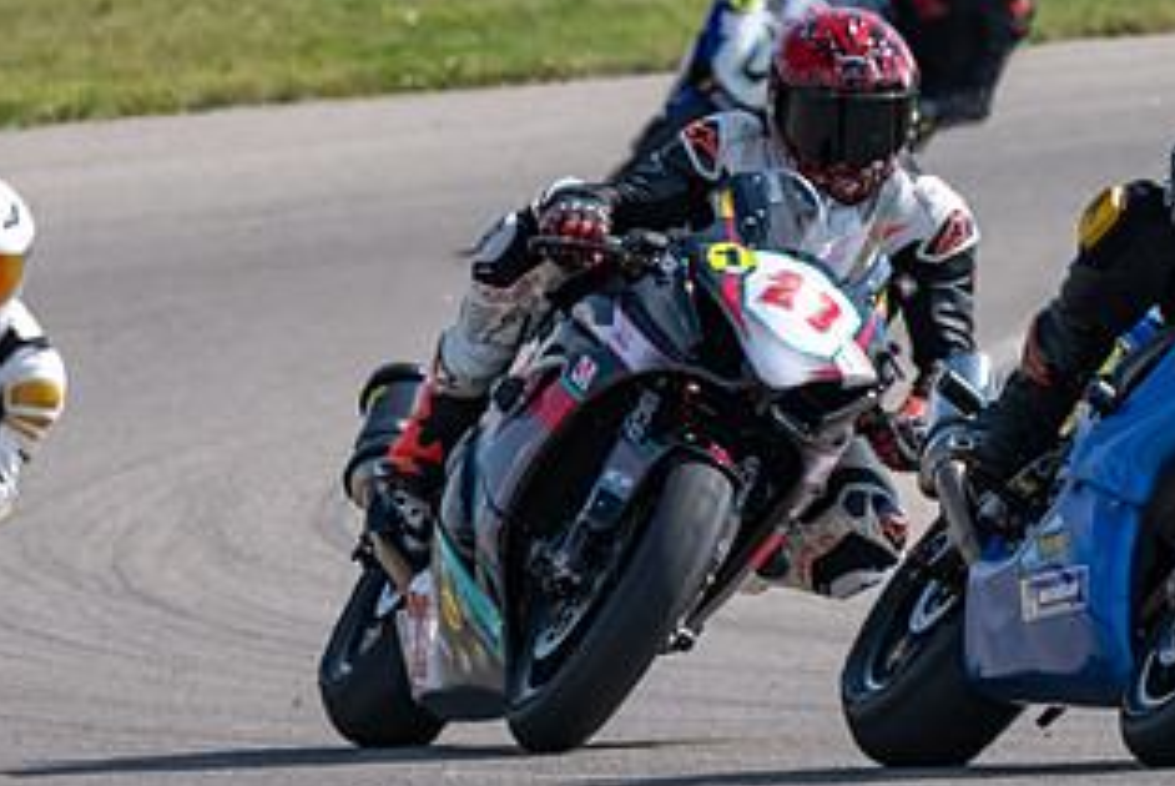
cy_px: 601
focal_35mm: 1107
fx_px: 36164
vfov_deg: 1.2
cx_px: 329
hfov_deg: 1.9
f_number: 16
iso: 1400
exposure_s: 1/1250
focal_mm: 600
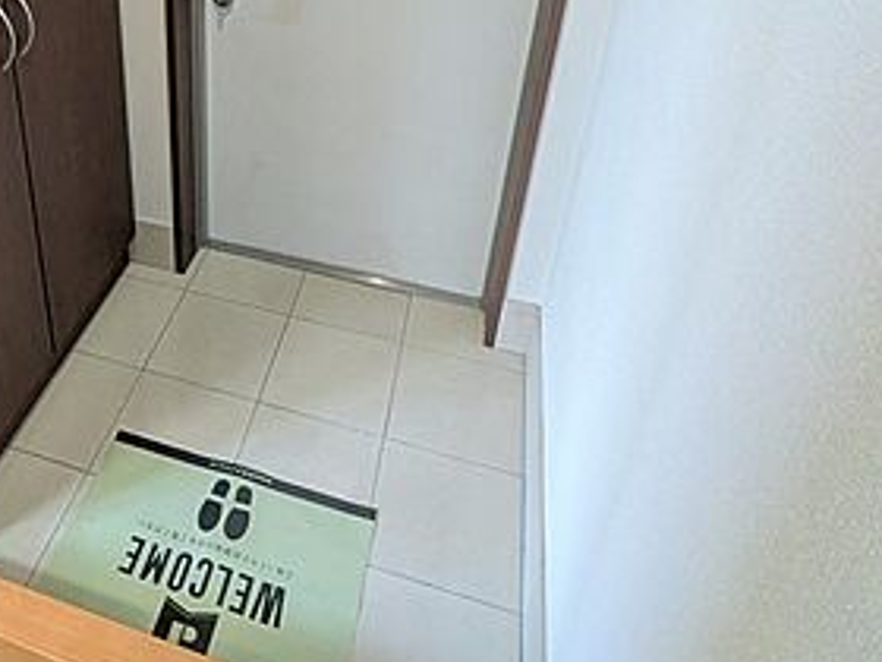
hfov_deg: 53.8
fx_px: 815
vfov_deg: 41.0
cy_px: 76
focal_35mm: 32
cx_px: 205
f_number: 2.2
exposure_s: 1/40
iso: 501
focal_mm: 1.83
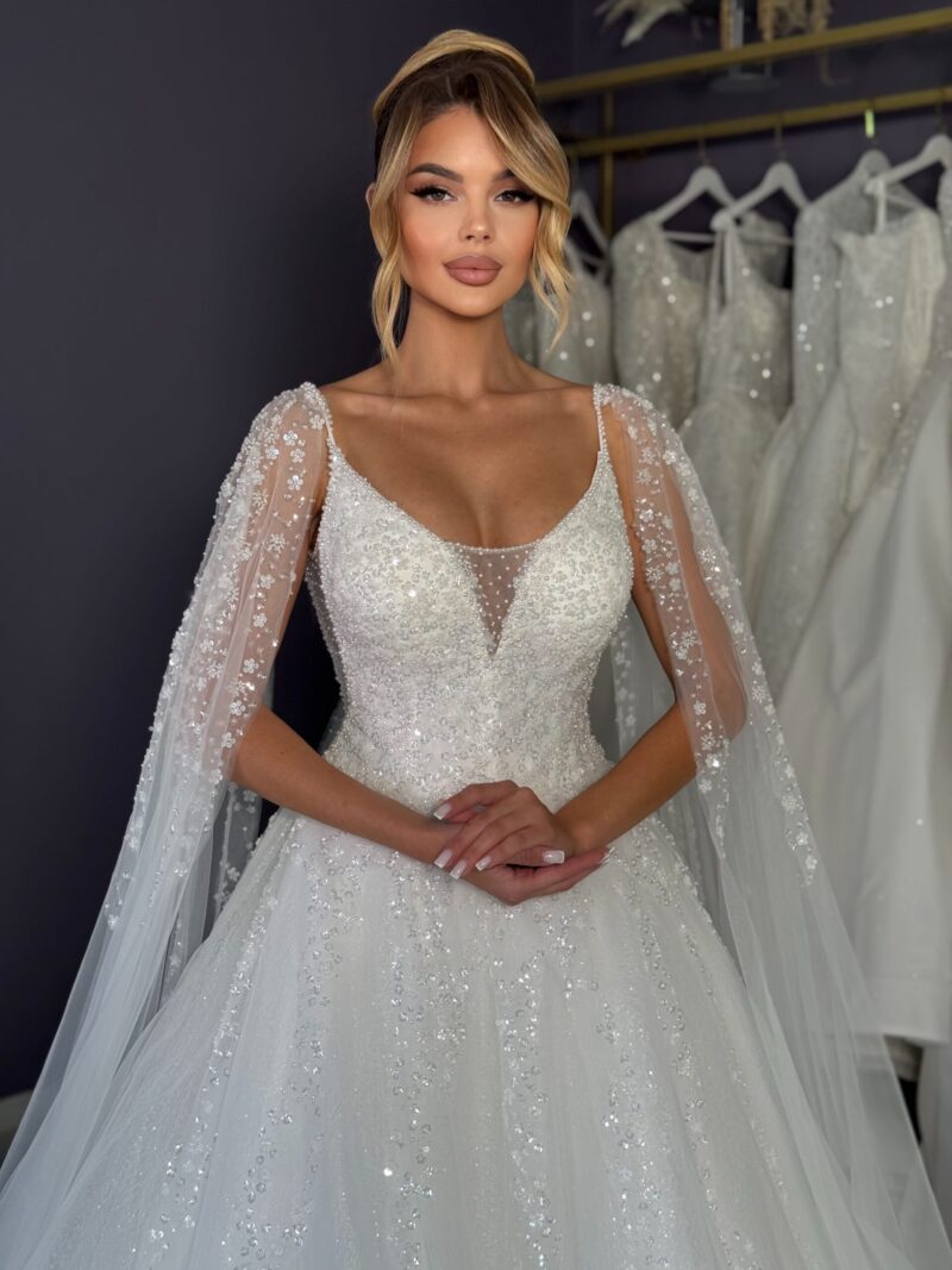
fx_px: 1760
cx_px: 476
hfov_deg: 30.3
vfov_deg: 39.7
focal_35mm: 48
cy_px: 635
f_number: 1.78
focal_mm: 6.76
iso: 100
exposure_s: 1/112
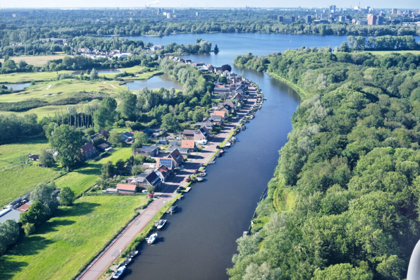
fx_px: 478
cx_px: 210
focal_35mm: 41
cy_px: 140
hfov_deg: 47.4
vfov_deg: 32.6
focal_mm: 27
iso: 160
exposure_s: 1/340
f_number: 5
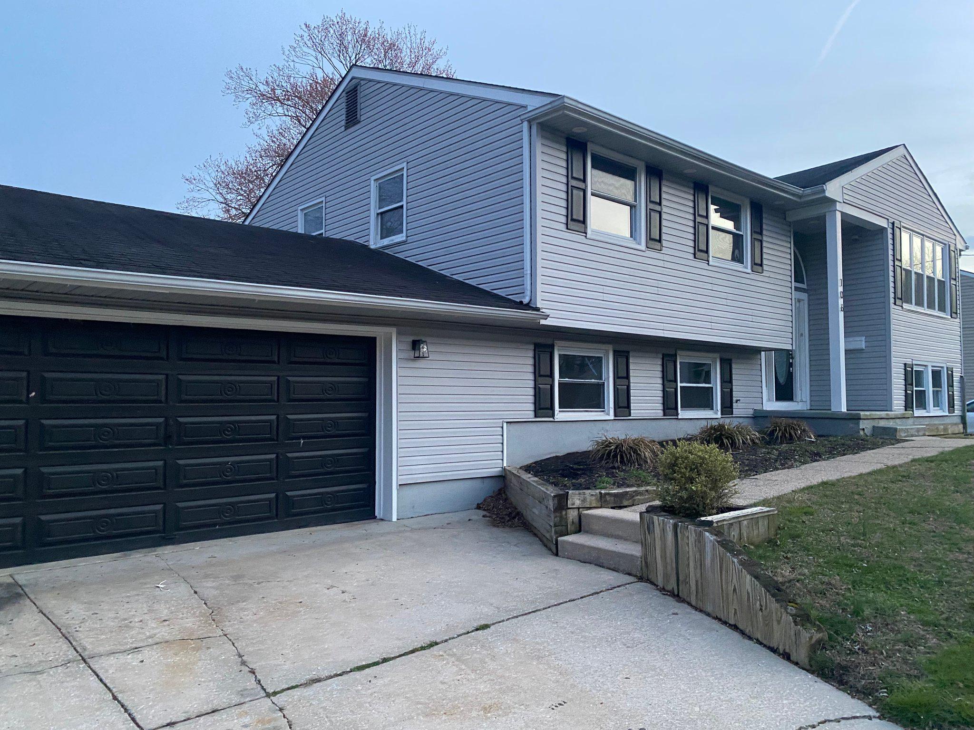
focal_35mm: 26
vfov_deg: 53.1
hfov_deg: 67.3
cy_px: 365
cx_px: 487
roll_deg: +0.6
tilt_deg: +2.8
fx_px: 732
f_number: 1.8
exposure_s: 1/60
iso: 500
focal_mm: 4.25
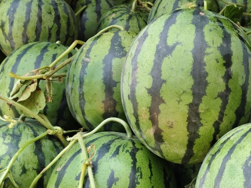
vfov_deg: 29.7
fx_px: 355
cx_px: 198
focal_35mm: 49
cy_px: 92
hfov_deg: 37.6
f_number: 1.88
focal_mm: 5.56
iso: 50
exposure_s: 1/99.7
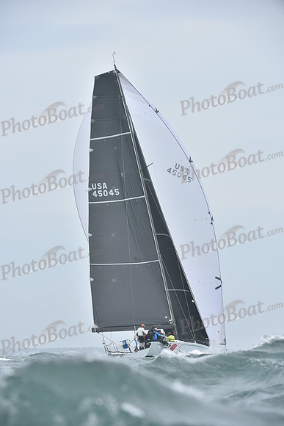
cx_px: 142
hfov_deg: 6.9
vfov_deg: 10.3
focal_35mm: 200
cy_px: 213
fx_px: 2365
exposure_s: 1/1000
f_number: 7.1
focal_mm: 200
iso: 320
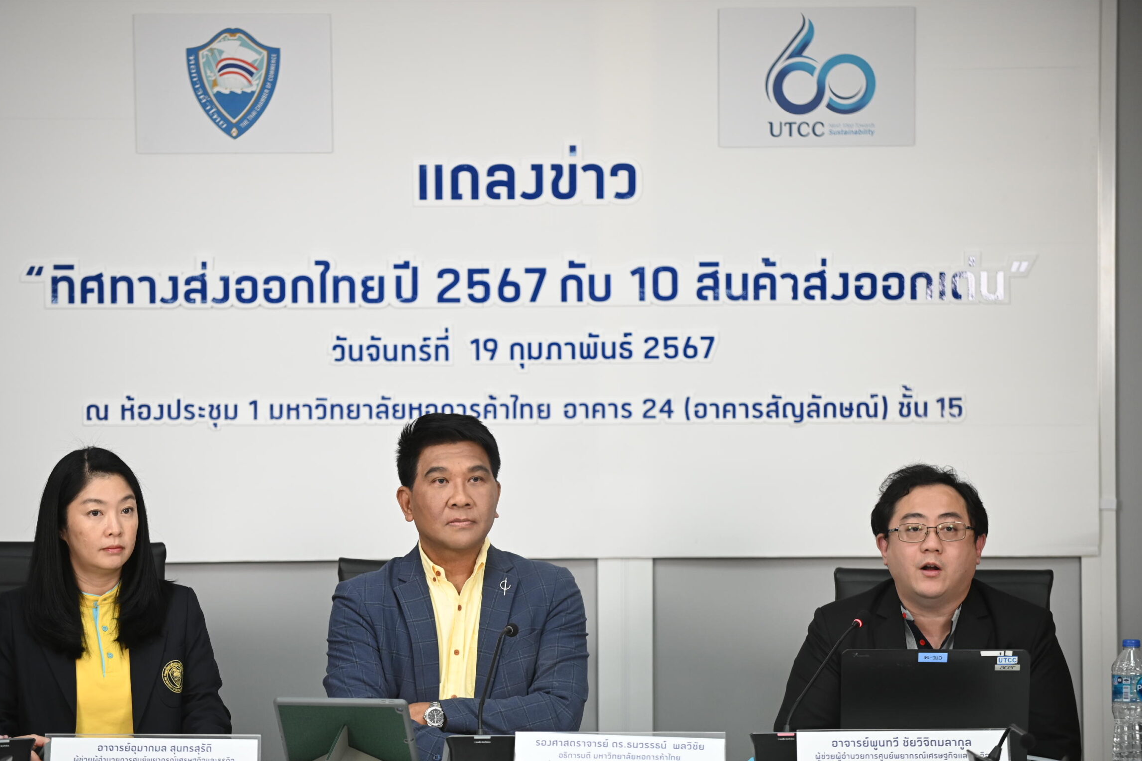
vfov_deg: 8.8
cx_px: 526
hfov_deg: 13.2
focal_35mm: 156
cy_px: 418
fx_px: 4949
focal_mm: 140
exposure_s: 1/200
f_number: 2.8
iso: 800
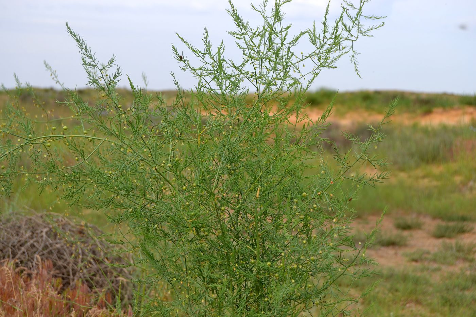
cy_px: 158
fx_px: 892
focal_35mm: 68
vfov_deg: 20.2
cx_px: 238
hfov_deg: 29.9
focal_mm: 45
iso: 100
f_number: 8
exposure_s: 1/250
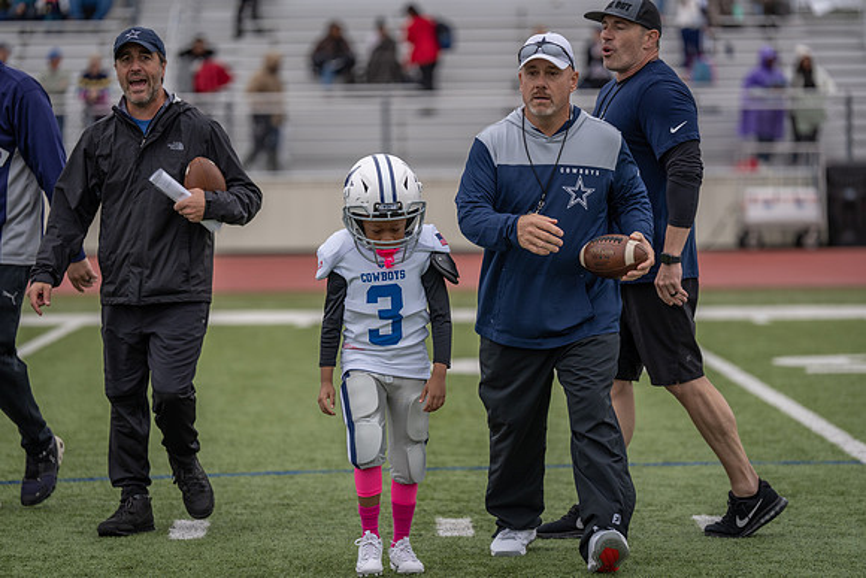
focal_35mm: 157
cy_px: 289
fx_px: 3777
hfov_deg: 13.1
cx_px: 433
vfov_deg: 8.7
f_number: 2.8
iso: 200
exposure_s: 1/1250
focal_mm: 157
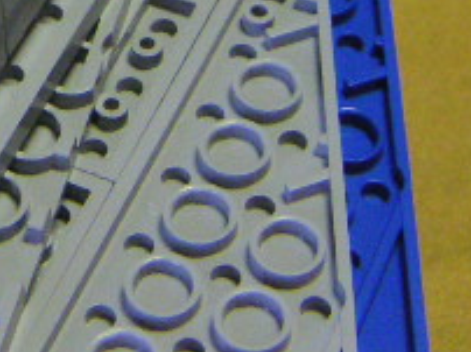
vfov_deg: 11.4
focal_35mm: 127
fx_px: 1726
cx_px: -26
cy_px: -58
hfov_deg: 15.2
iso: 400
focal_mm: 5.3
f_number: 2.9
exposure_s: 1/180
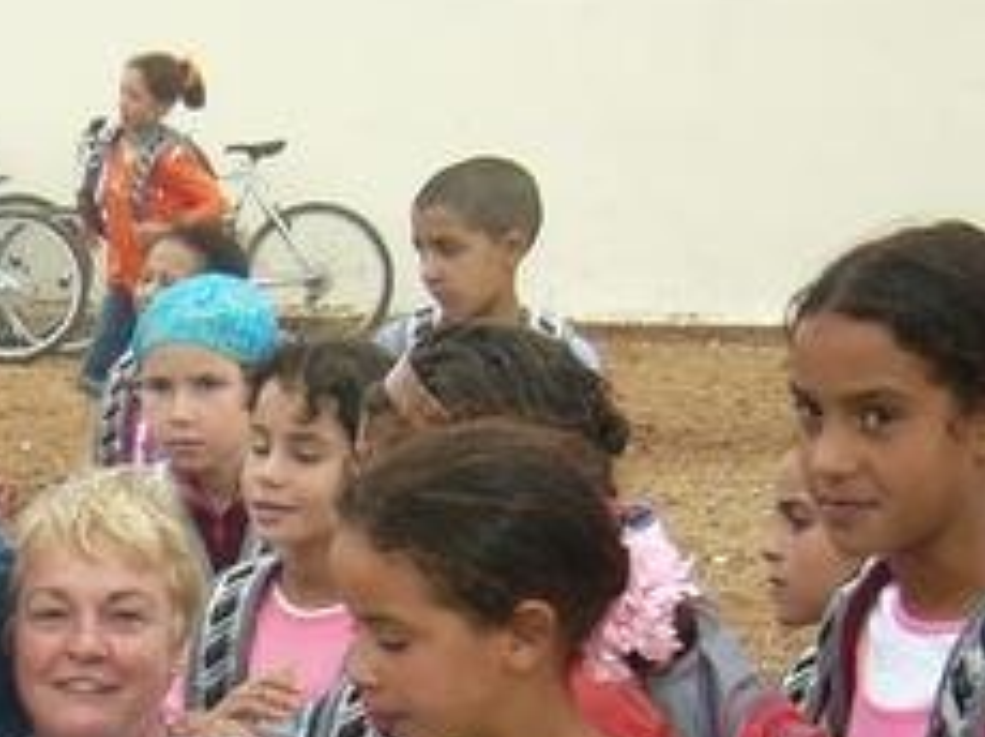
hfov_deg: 15.6
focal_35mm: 122
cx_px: -171
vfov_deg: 11.8
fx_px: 3468
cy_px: 913
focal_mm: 5.8
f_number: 2.8
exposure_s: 1/320
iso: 100
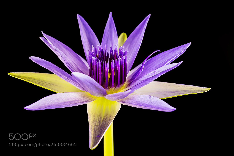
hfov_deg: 33.4
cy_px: 78
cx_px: 117
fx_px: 390
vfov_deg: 22.6
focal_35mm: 60
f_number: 16
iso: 50
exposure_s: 1/2.5
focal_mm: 60
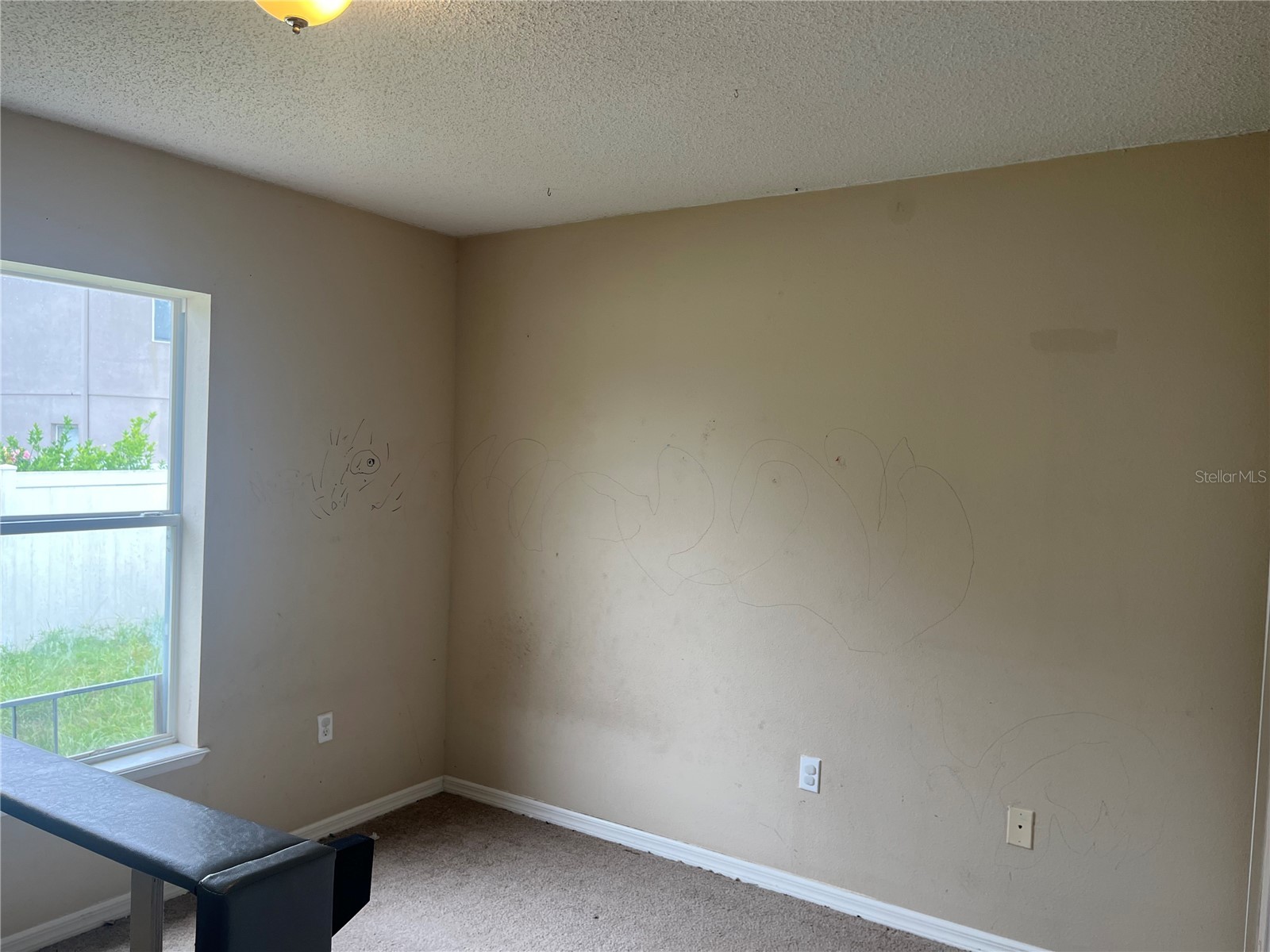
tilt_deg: -2.8
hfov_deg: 67.3
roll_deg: -1.5
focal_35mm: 26
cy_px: 476
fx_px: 954
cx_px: 635
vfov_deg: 53.1
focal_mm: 5.1
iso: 64
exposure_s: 1/163
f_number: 1.6
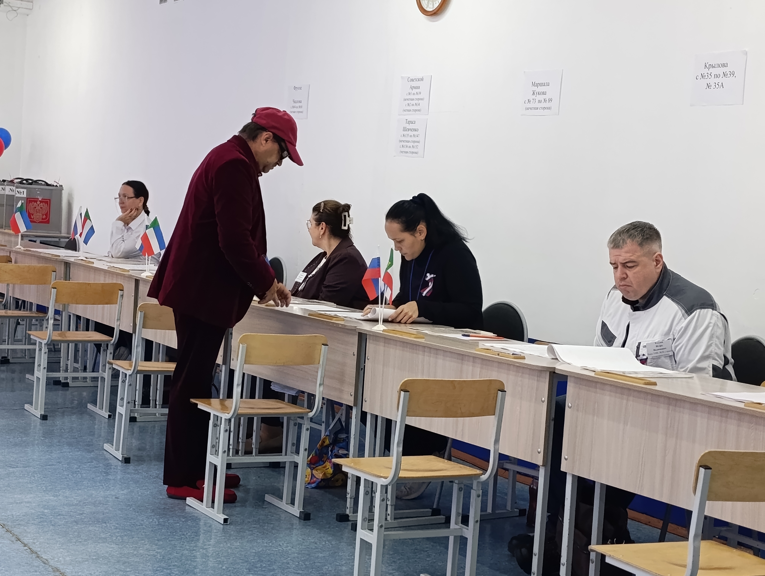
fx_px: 1372
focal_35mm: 62
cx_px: 382
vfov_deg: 23.7
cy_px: 288
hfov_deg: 31.2
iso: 891
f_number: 1.65
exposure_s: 1/100
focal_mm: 6.11
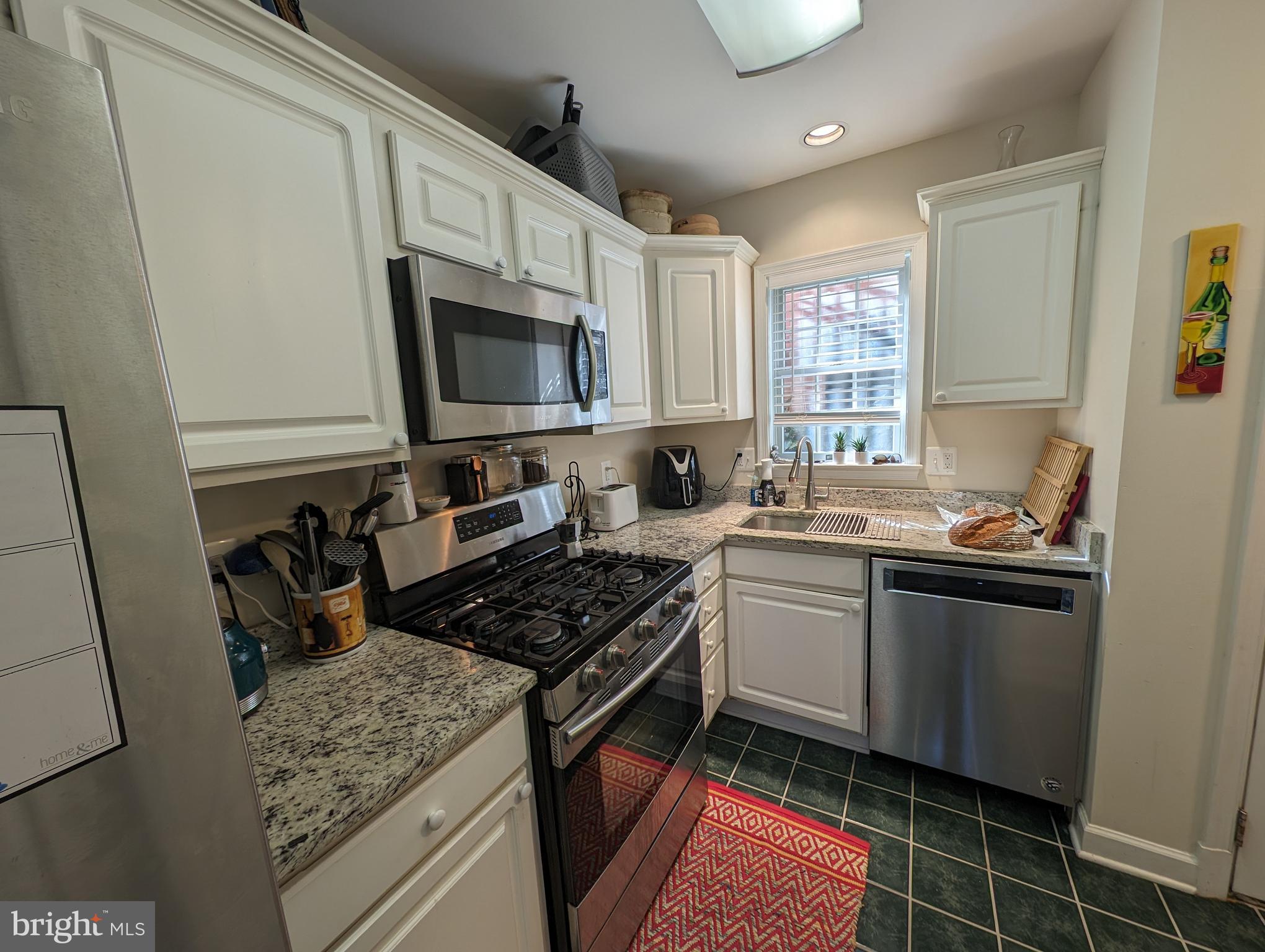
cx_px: 632
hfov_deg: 110.5
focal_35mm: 12
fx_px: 439
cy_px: 476
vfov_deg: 94.6
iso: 56
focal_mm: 2.23
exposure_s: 1/120
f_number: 1.95
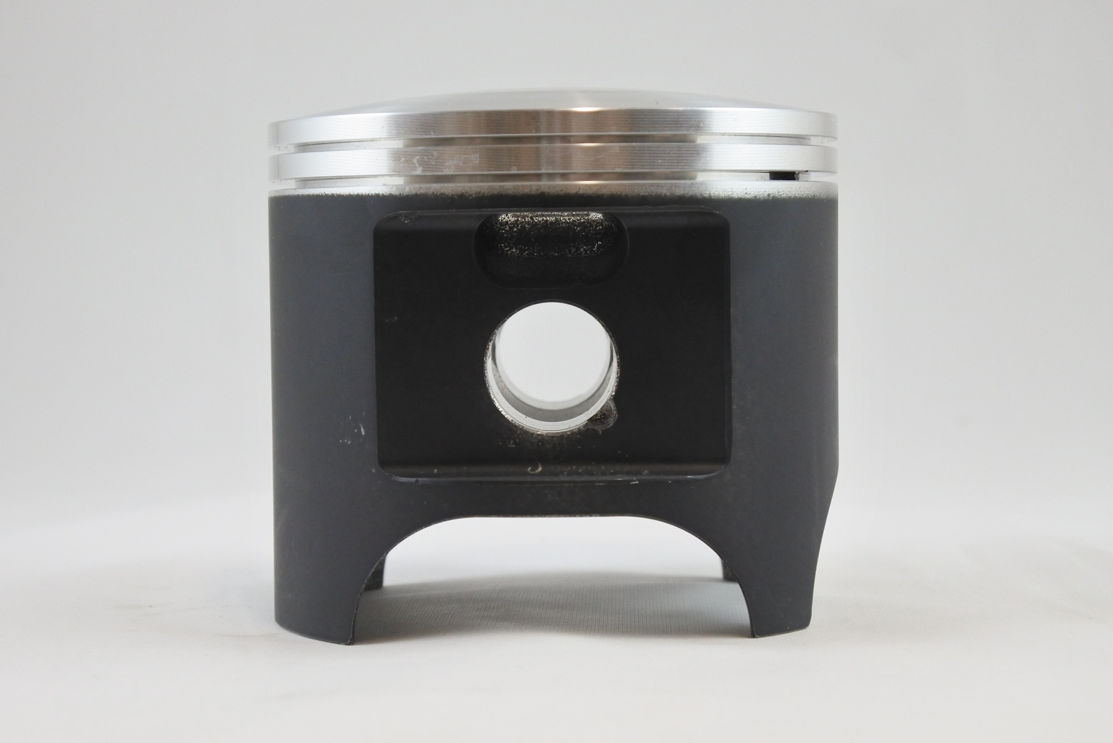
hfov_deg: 31.4
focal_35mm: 64
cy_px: 372
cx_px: 556
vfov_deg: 21.2
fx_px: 1979
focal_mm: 24
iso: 640
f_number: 5
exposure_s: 1/125
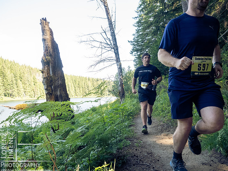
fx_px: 165
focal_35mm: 25
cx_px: 114
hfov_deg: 69.4
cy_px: 87
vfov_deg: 54.9
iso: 1600
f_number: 3.2
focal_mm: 12
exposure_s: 1/1000
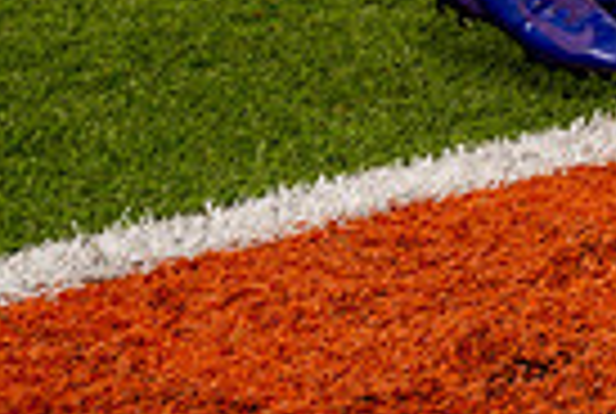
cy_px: -576
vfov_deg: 7.7
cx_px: 562
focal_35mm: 167
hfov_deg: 12.2
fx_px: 2864
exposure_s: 1/200
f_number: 5.6
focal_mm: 51
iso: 100
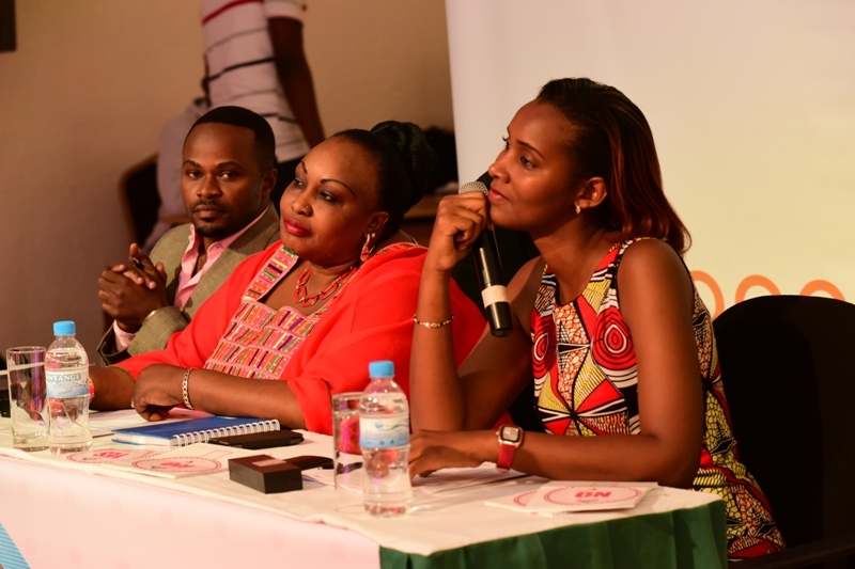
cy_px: 284
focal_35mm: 130
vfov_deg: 10.5
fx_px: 3087
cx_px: 428
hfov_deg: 15.8
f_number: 6.3
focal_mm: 130
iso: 2000
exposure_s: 1/125
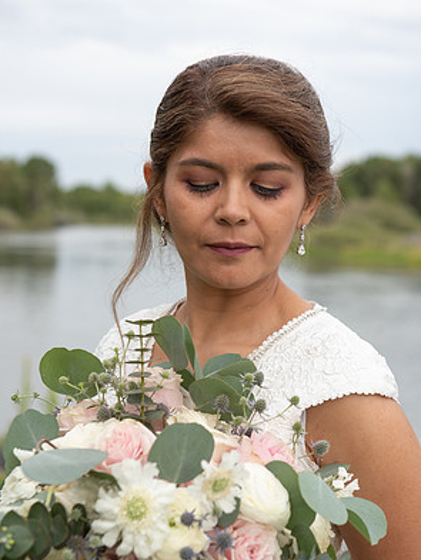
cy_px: 308
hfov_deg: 19.1
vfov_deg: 25.3
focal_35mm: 77
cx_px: 208
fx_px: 1248
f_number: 5.6
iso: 500
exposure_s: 1/200
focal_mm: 70
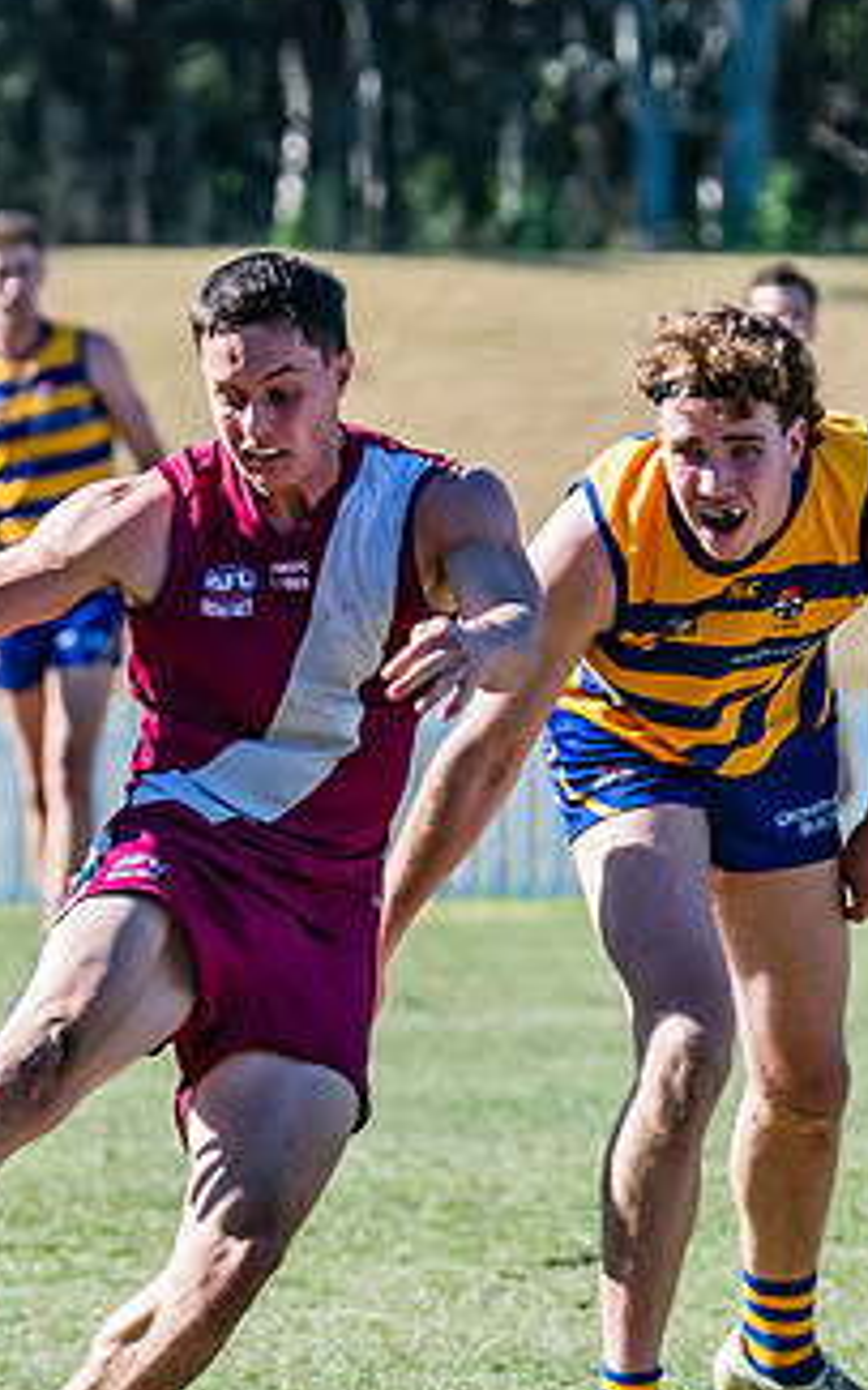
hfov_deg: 1.6
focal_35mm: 832
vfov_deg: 2.5
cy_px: 505
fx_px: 31505
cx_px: 250
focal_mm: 240
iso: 800
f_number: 6.3
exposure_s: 1/1600
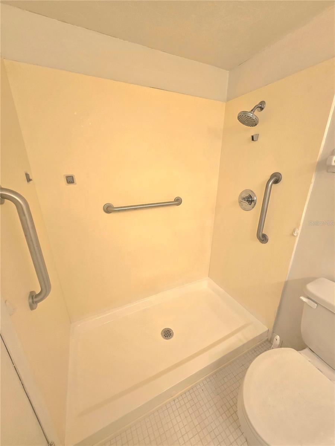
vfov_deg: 106.2
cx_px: 168
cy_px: 223
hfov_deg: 89.9
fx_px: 168
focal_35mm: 13
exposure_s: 1/60.2
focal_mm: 1.7
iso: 125
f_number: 2.2
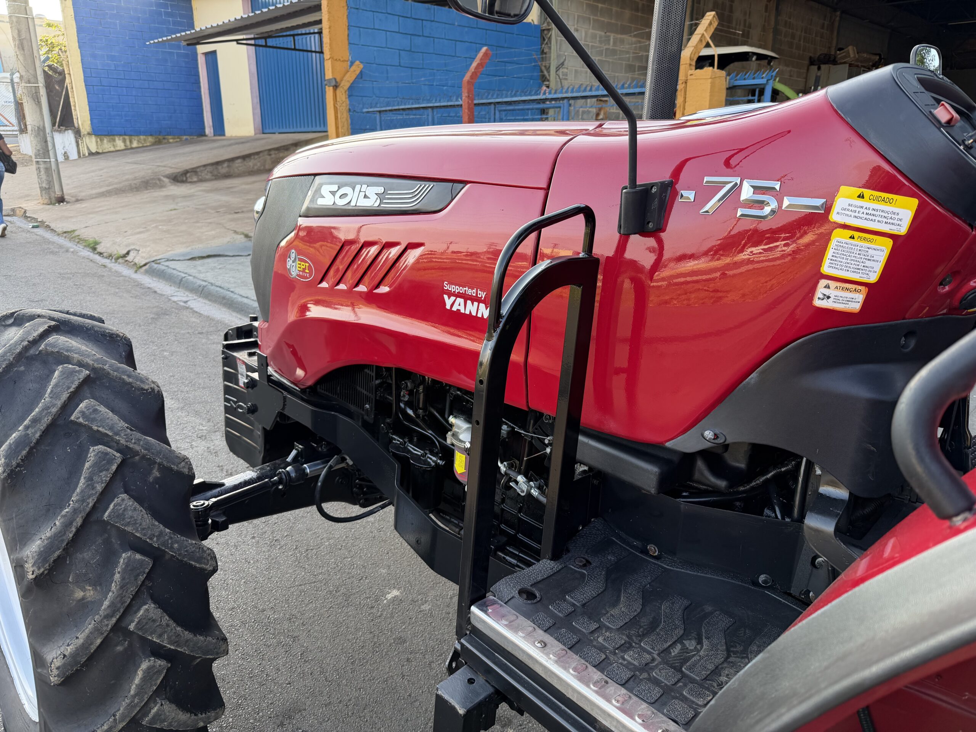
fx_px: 677
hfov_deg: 71.6
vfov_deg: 56.8
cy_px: 366
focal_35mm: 24
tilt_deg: -17.5
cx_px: 488
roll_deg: +0.2
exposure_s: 1/255
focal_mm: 6.76
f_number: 1.78
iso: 80
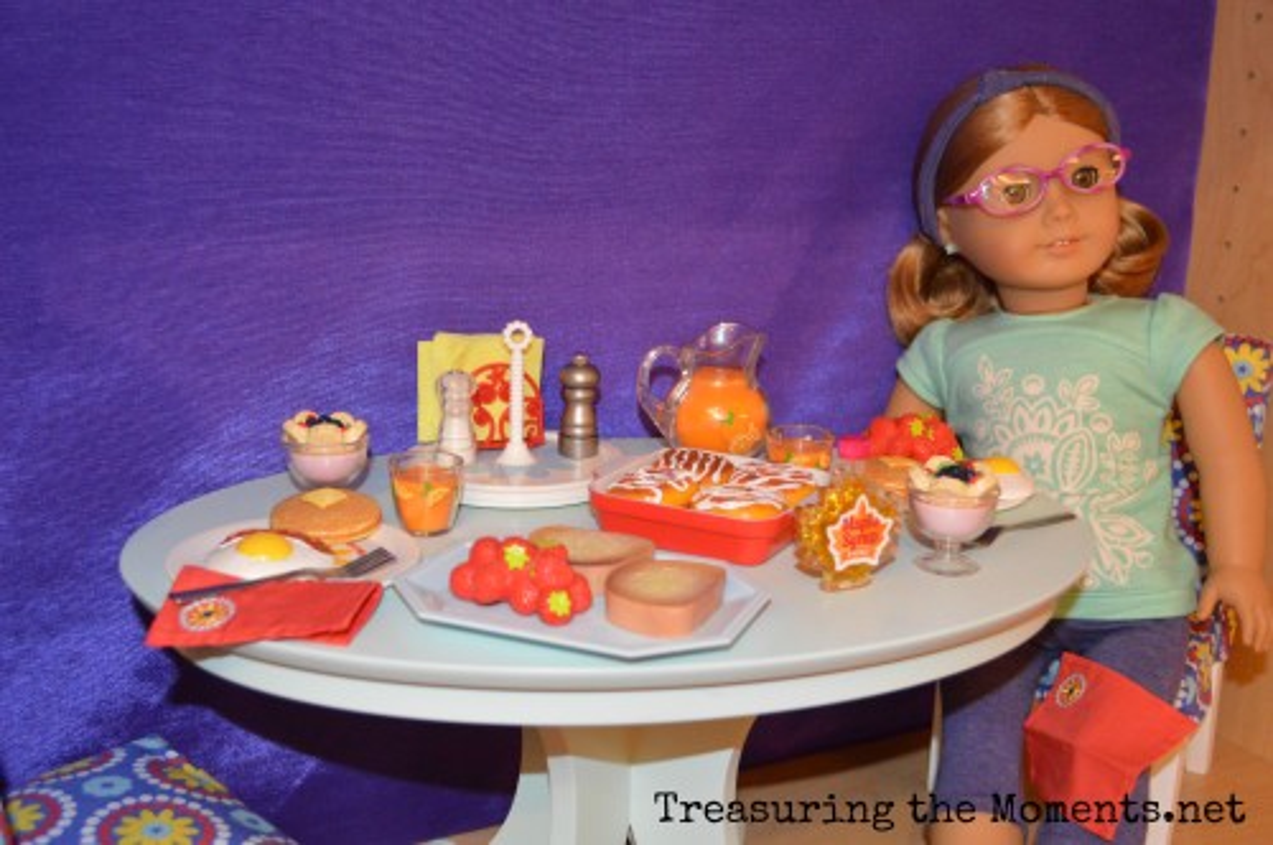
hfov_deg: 49.6
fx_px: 1377
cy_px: 422
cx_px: 636
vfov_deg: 34.1
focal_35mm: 39
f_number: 4.2
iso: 2800
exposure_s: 1/60
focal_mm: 26
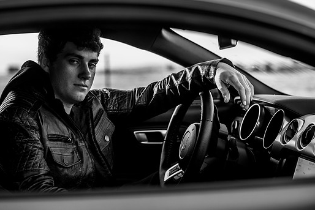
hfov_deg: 25.7
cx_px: 151
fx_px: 691
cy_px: 95
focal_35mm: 79
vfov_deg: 17.3
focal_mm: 70
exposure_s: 1/250
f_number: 2.8
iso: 200
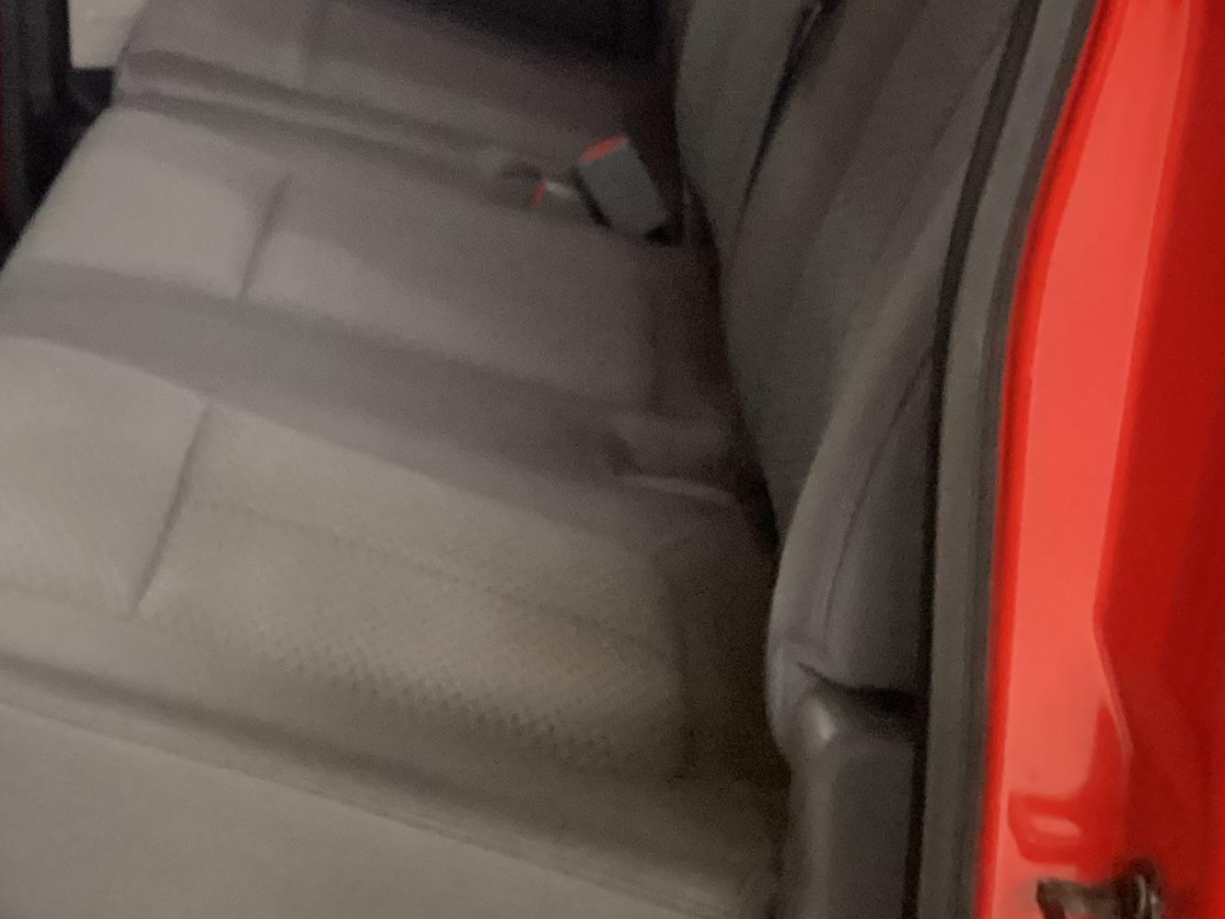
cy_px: -35
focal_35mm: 76
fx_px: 2690
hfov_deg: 24.8
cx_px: 79
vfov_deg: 18.8
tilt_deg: -15.5
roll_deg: +0.5
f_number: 2.4
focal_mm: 3.3
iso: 640
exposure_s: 1/17
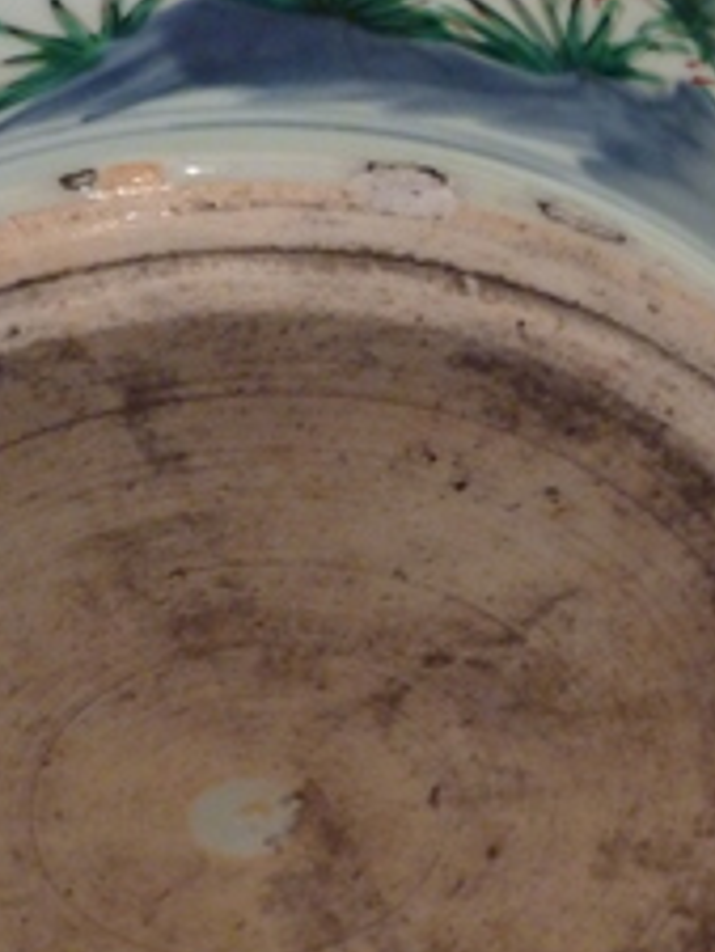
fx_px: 1678
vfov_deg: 31.7
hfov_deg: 24.0
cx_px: 264
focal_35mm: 61
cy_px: 453
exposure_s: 1/30
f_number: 3.3
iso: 400
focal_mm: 4.1
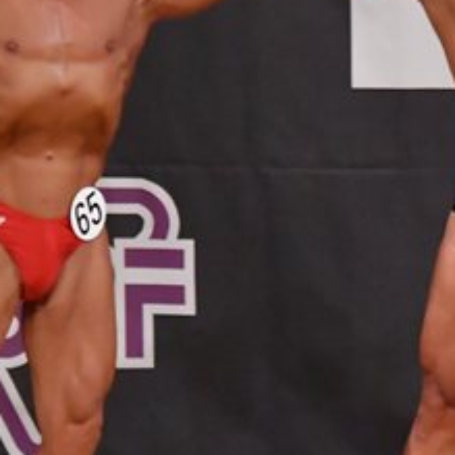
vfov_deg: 2.1
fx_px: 12715
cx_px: 315
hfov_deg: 2.1
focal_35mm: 855
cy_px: 239
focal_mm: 190
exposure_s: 1/400
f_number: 5.6
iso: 7200
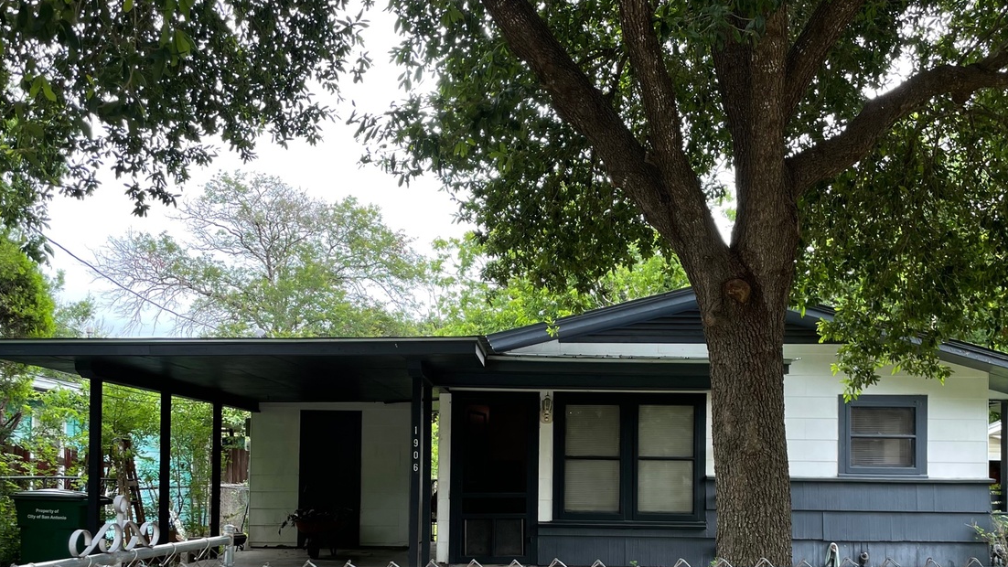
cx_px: 557
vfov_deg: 31.0
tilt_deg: +1.5
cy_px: 469
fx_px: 989
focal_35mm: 37
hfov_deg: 53.9
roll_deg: -0.6
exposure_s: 1/131
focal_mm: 4.2
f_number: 1.6
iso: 32
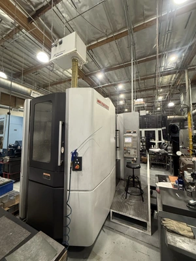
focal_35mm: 14
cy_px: 130
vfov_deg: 102.1
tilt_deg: +2.8
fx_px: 106
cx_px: 98
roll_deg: +0.2
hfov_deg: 85.7
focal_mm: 2.22
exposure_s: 1/99
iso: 160
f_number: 2.2
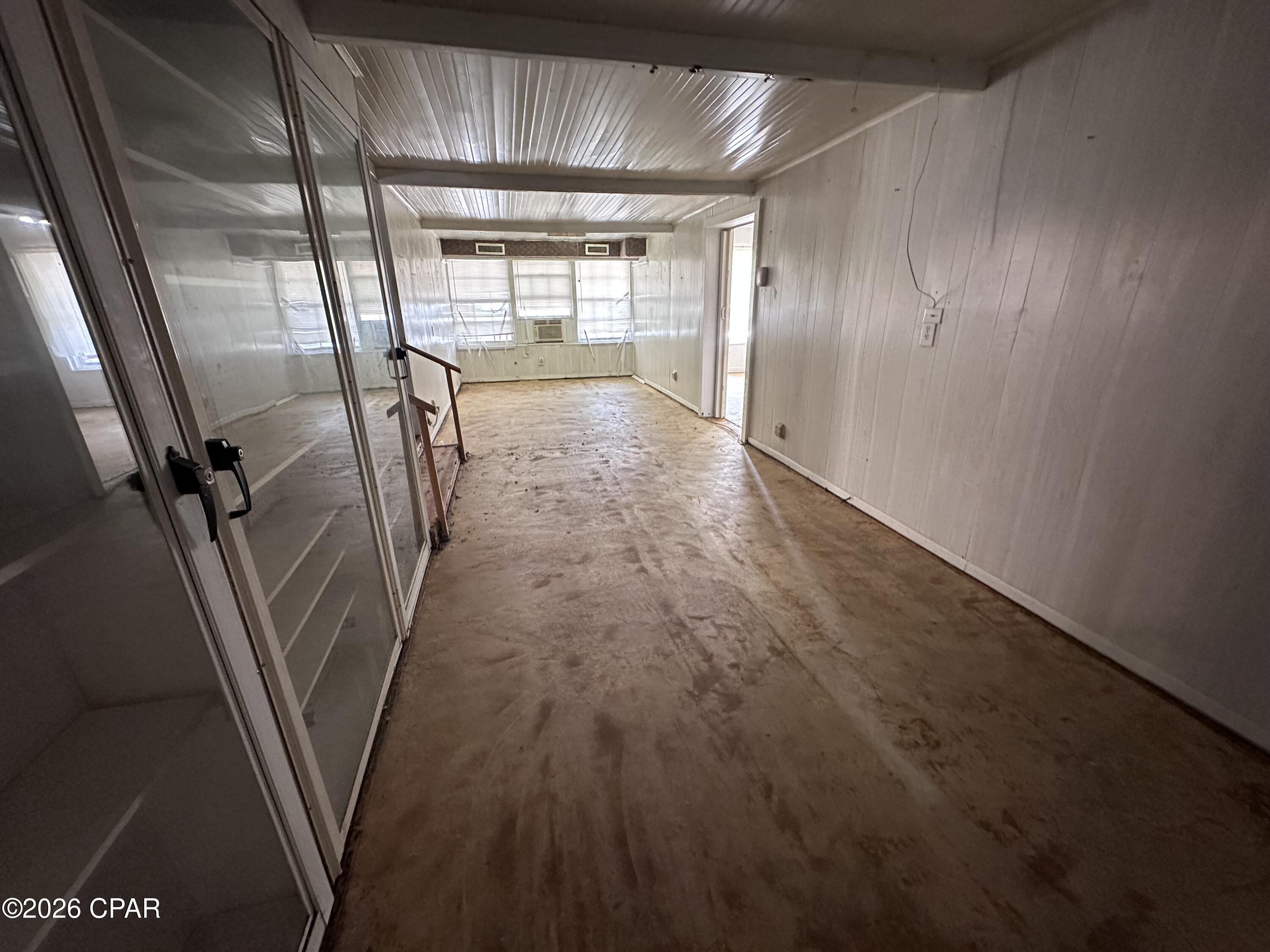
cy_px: 476
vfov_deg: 85.7
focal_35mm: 14
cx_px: 635
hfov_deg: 102.1
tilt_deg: -19.3
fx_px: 514
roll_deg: +0.4
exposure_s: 1/60
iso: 800
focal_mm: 2.22
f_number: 2.2
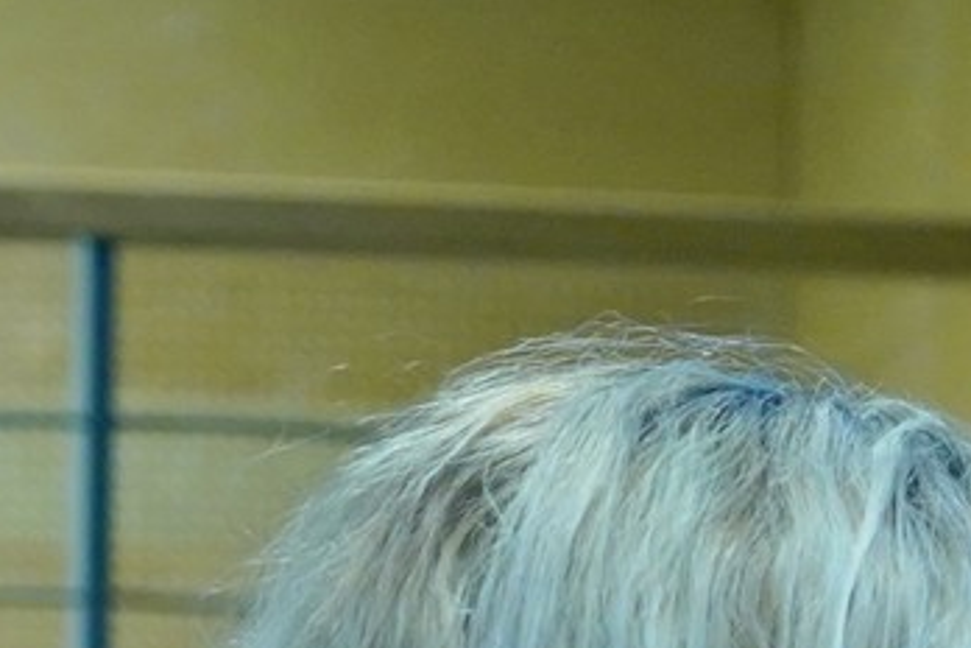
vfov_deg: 3.1
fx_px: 11894
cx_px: 1108
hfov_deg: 4.7
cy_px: 1718
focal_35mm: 441
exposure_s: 1/160
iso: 2000
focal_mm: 64
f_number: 4.5
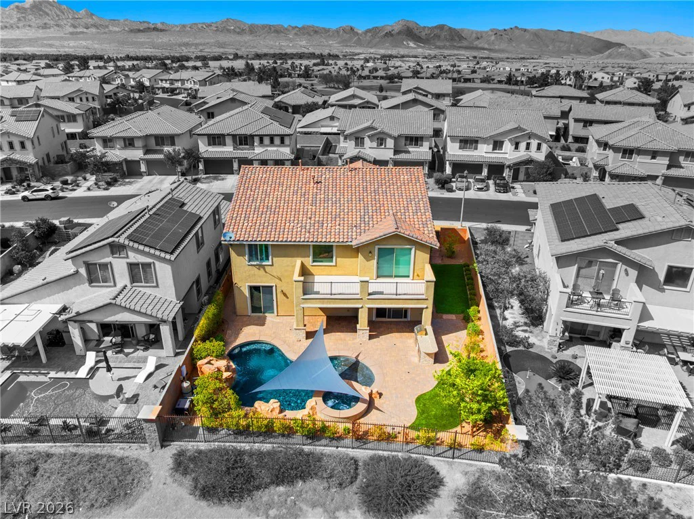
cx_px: 347
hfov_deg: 71.6
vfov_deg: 56.7
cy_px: 260
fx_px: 481
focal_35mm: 24
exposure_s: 1/120
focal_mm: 12.29
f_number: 2.8
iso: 100
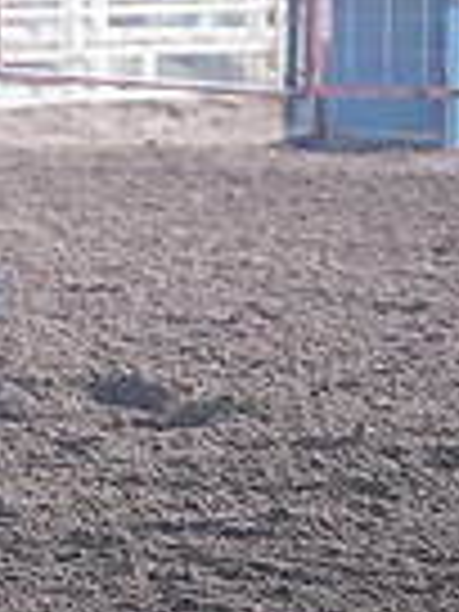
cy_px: 38
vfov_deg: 4.3
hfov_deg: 3.2
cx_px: -801
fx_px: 8115
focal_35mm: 459
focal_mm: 112
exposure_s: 1/1000
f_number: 2.8
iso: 6400
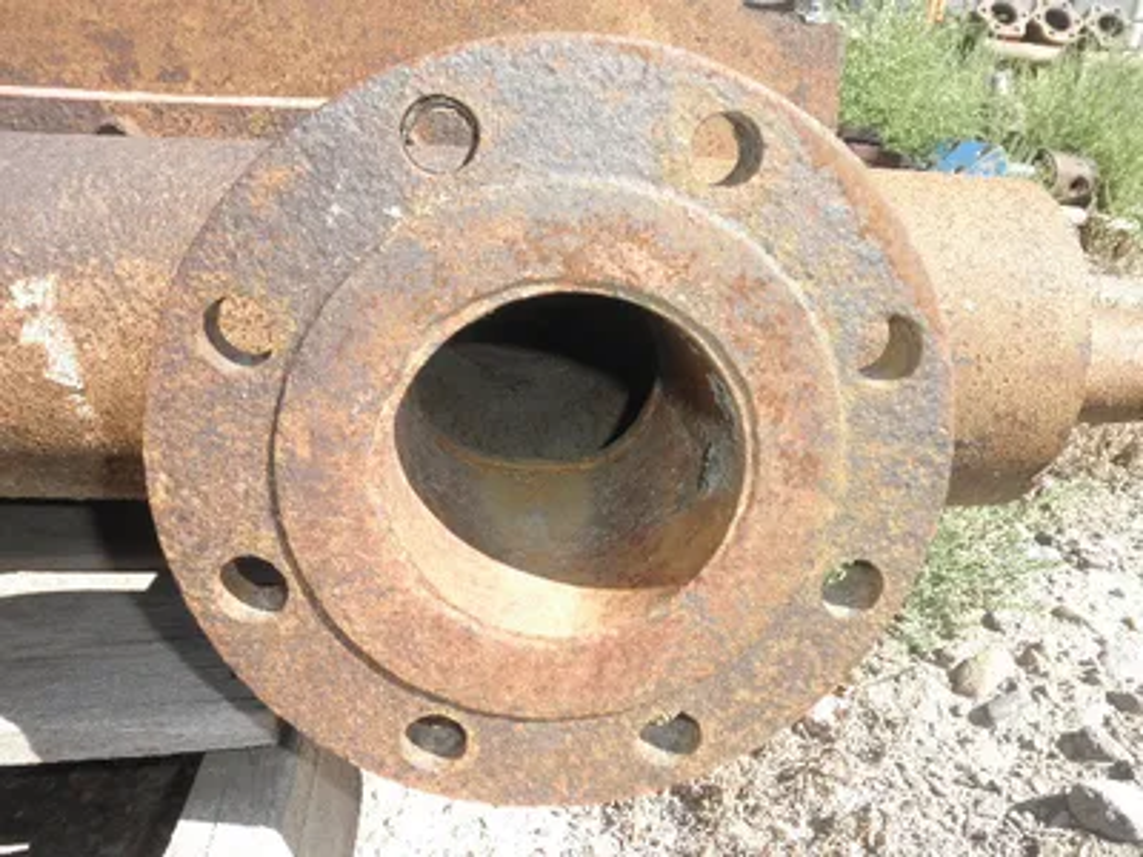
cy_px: 428
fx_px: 925
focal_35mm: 28
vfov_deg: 49.7
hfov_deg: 63.4
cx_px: 572
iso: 64
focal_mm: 5
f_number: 3
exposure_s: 1/320
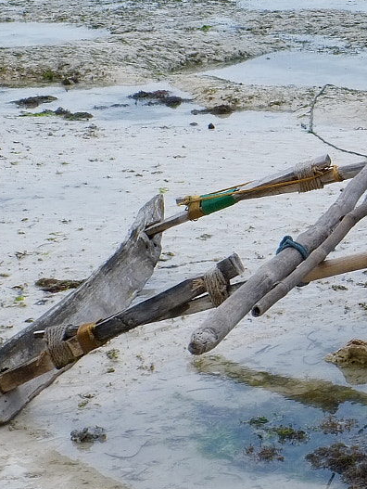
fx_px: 1482
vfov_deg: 18.7
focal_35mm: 105
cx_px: 582
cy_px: 161
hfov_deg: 13.2
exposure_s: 1/60
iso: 200
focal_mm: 24.3
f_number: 18
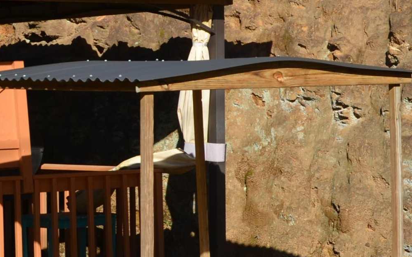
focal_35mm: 132
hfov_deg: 15.4
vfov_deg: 9.9
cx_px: -41
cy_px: 103
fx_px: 1482
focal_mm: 28
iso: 100
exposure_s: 1/250
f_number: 8
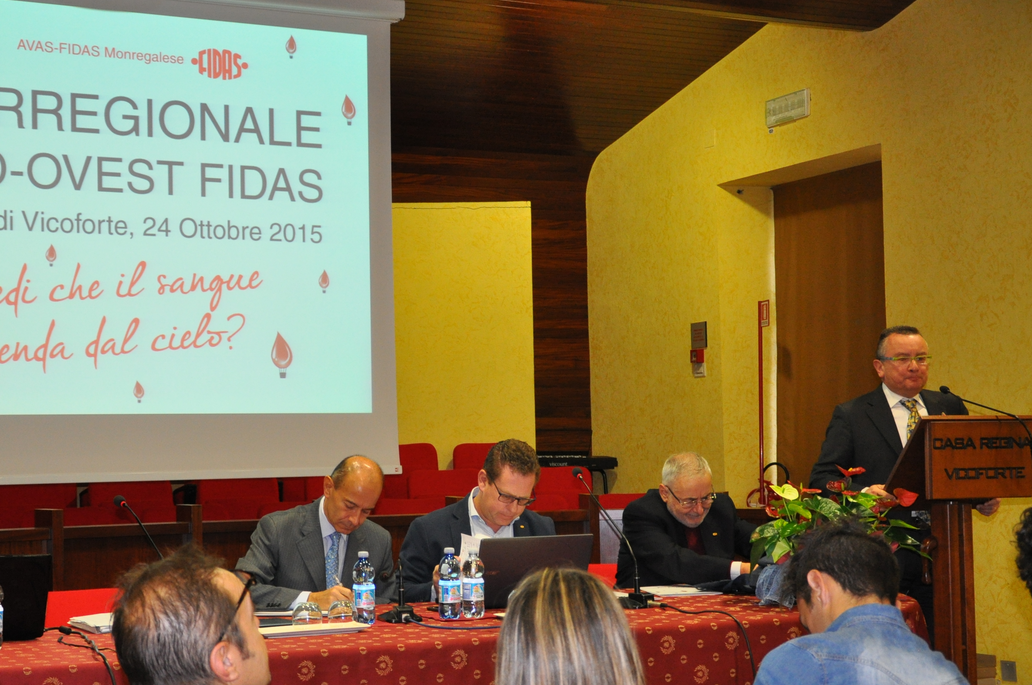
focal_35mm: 62
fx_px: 1775
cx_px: 452
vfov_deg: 21.8
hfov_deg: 32.4
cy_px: 399
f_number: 4
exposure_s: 1/60
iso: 800
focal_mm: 28
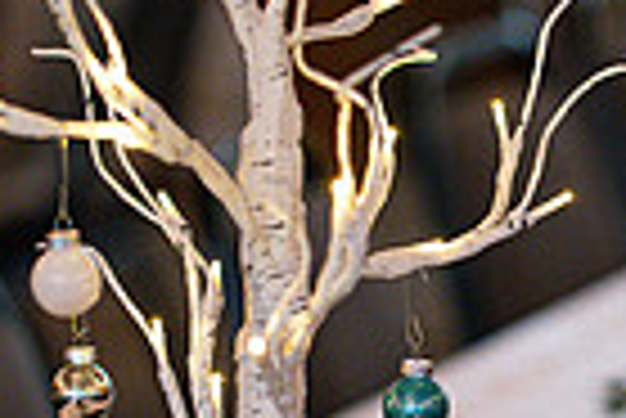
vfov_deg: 3.9
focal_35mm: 354
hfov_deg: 5.8
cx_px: 594
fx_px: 6162
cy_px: 263
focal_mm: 85
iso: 800
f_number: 2.8
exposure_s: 1/200
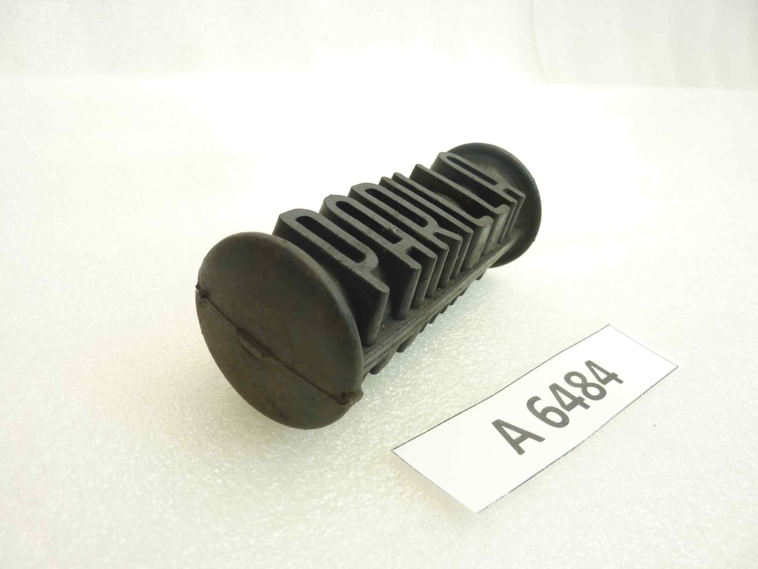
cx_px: 379
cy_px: 284
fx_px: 547
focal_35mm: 25
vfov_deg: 54.9
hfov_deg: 69.4
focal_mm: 4.1
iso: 80
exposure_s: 1/15
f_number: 3.3
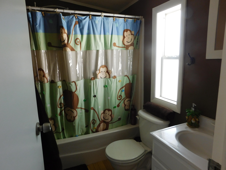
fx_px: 150
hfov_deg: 73.9
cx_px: 113
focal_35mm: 23
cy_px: 85
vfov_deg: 58.9
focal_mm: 4
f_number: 3
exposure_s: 1/40
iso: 125
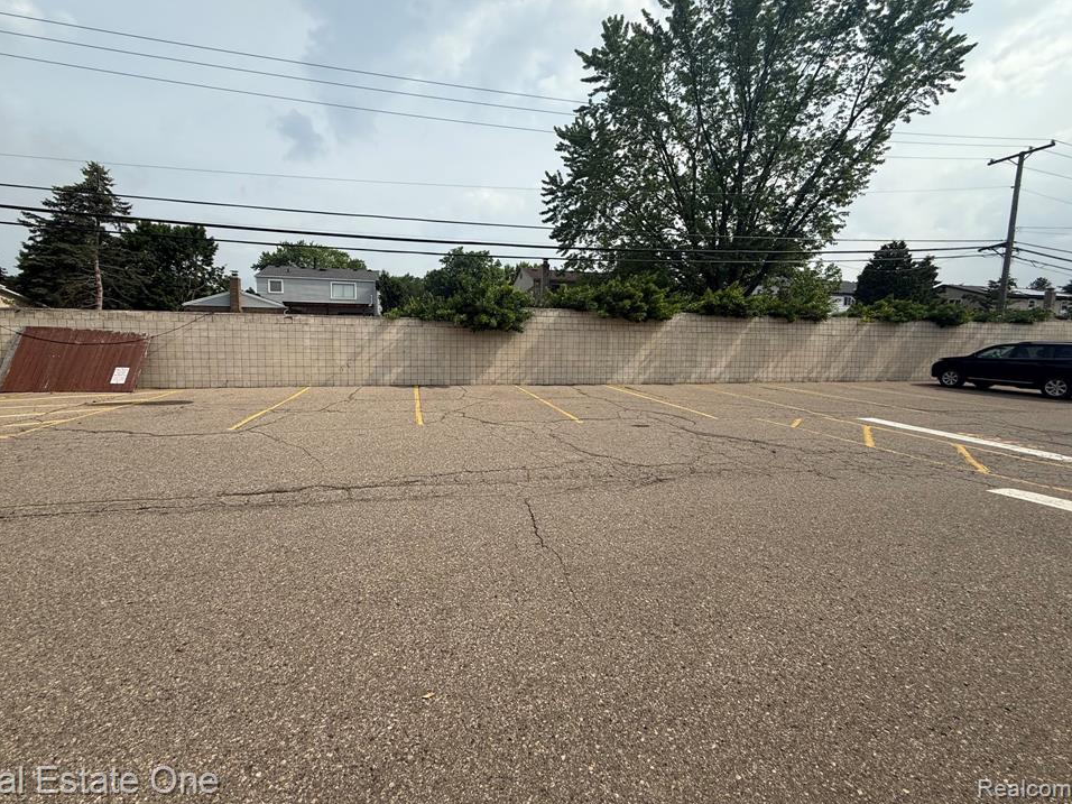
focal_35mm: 15
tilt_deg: -4.8
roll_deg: -0.6
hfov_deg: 98.1
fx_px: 465
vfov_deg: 81.6
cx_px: 517
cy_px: 376
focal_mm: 2.22
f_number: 2.2
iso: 50
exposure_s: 1/2506
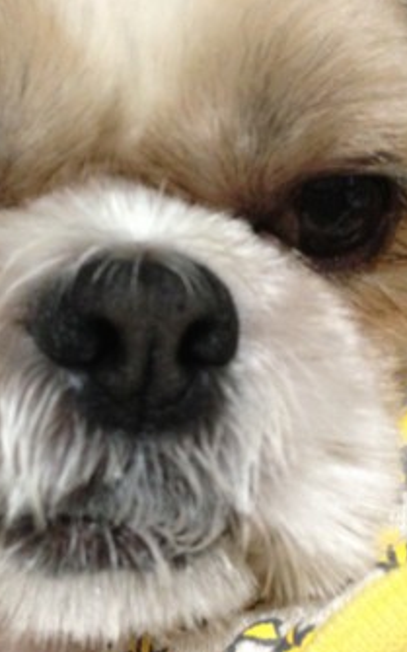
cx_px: 86
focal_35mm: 47
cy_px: 325
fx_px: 835
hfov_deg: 26.9
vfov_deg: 42.7
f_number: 2.4
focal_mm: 4.13
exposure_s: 1/15
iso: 640
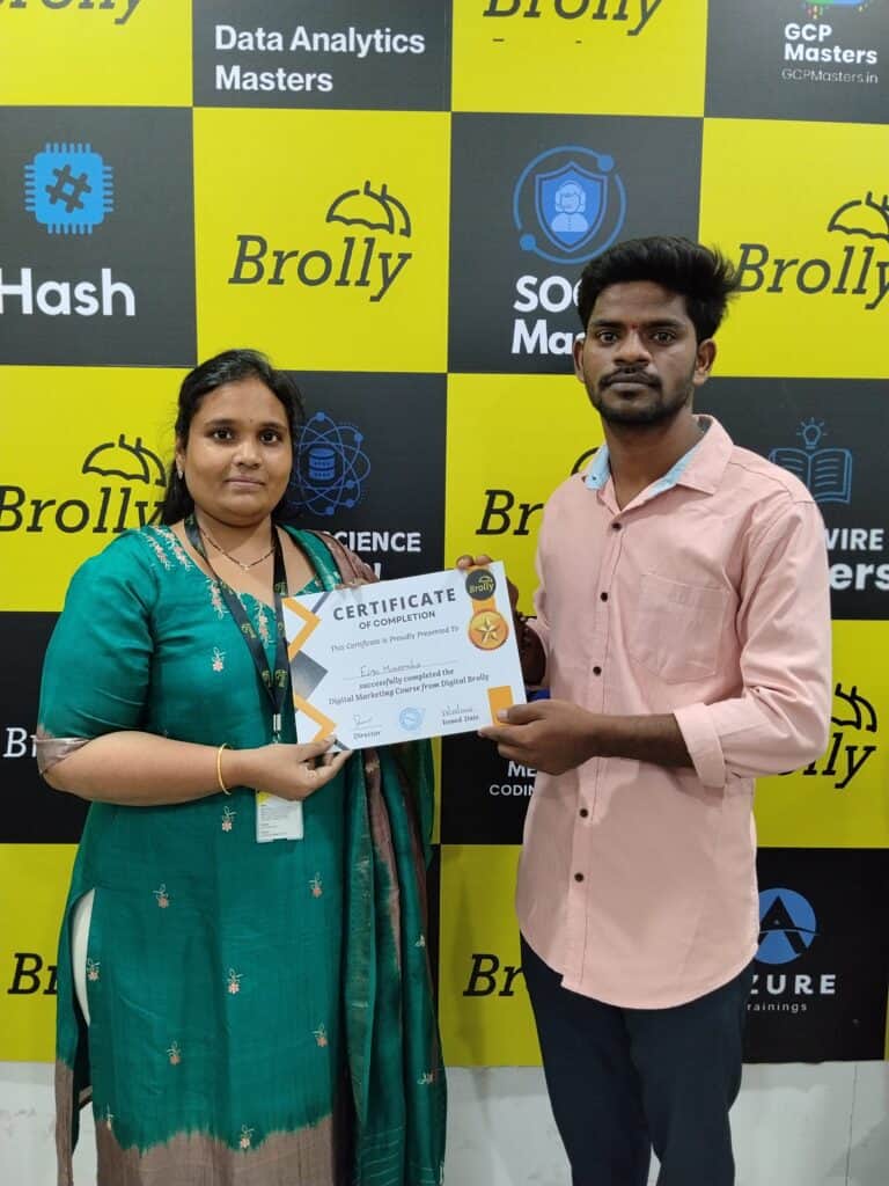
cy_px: 593
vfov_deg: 61.7
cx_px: 444
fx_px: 993
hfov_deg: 48.2
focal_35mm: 29
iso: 250
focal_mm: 4.22
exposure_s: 1/25
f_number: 1.8
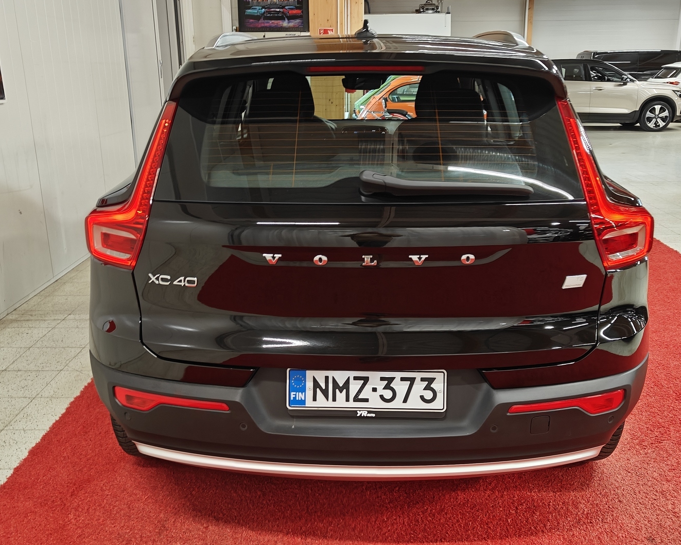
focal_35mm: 34
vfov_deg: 43.3
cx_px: 350
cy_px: 276
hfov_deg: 52.8
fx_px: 685
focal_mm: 5.59
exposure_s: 1/50
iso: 80
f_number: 1.8
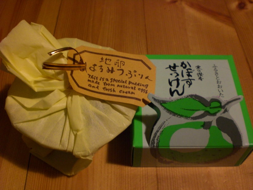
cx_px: 126
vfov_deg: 37.7
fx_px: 278
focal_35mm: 38
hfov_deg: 49.0
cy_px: 95
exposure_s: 1/10
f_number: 3.1
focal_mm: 6.3
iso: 200
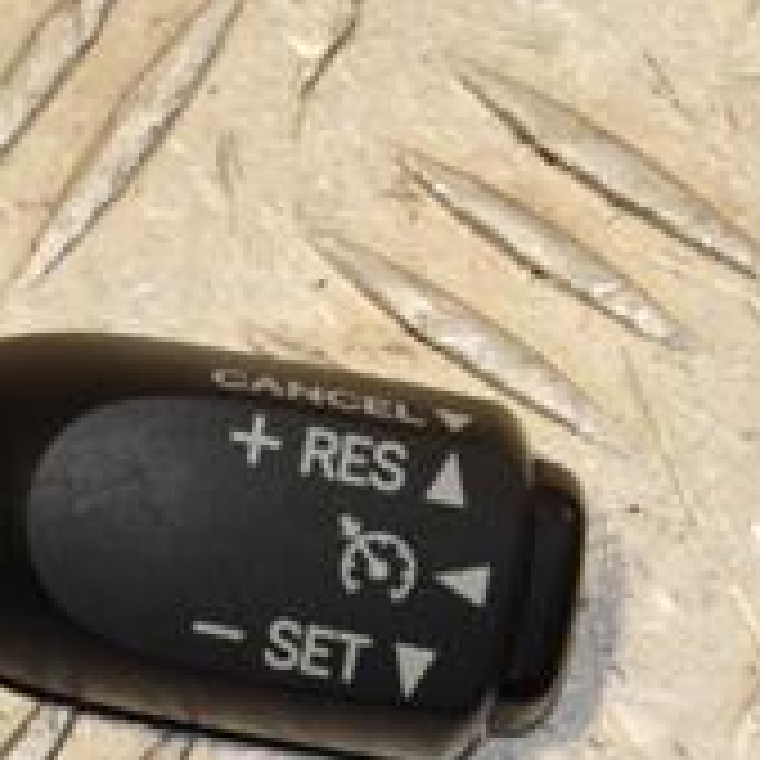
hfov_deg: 4.8
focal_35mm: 363
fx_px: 9017
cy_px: 310
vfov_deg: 4.8
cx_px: -382
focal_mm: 80
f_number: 11
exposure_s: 1/200
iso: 800
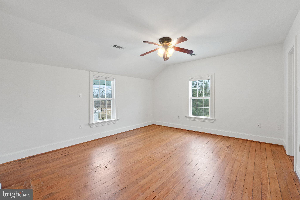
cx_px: 150
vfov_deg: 77.3
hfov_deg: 100.4
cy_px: 100
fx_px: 125
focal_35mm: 15
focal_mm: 10
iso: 800
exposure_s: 1/10
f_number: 8
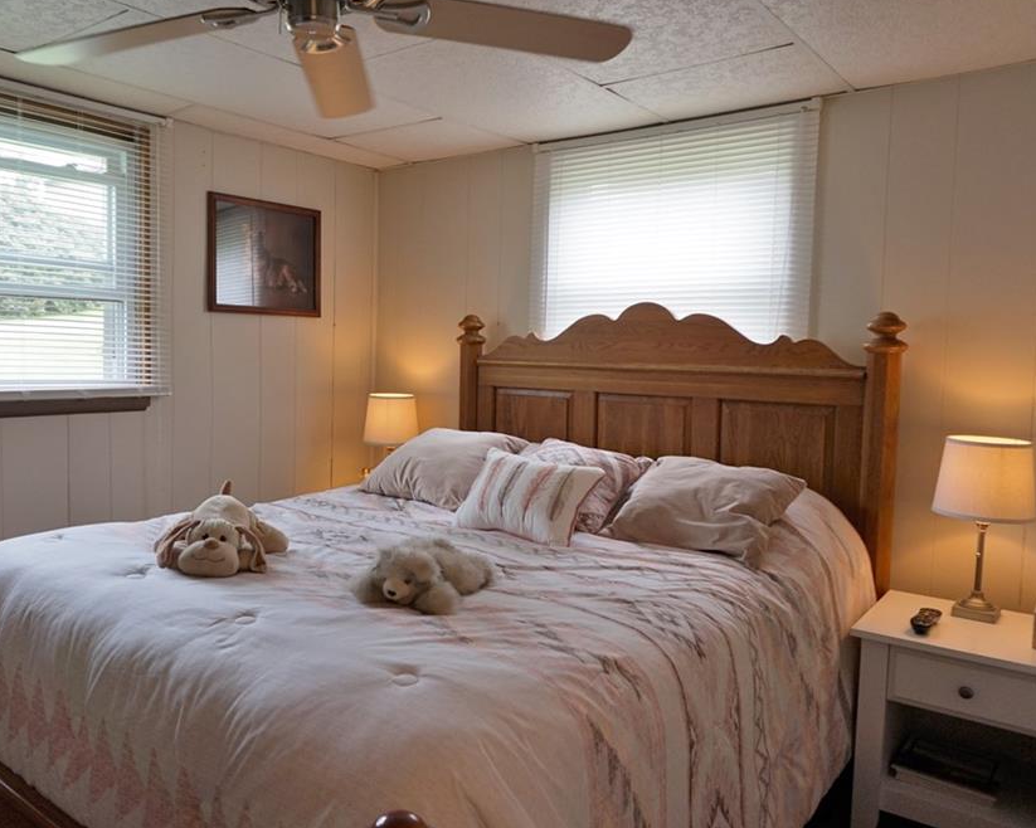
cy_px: 411
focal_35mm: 28
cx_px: 437
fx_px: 858
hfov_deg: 61.9
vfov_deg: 51.5
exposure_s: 1/60
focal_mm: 16
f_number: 4
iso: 250
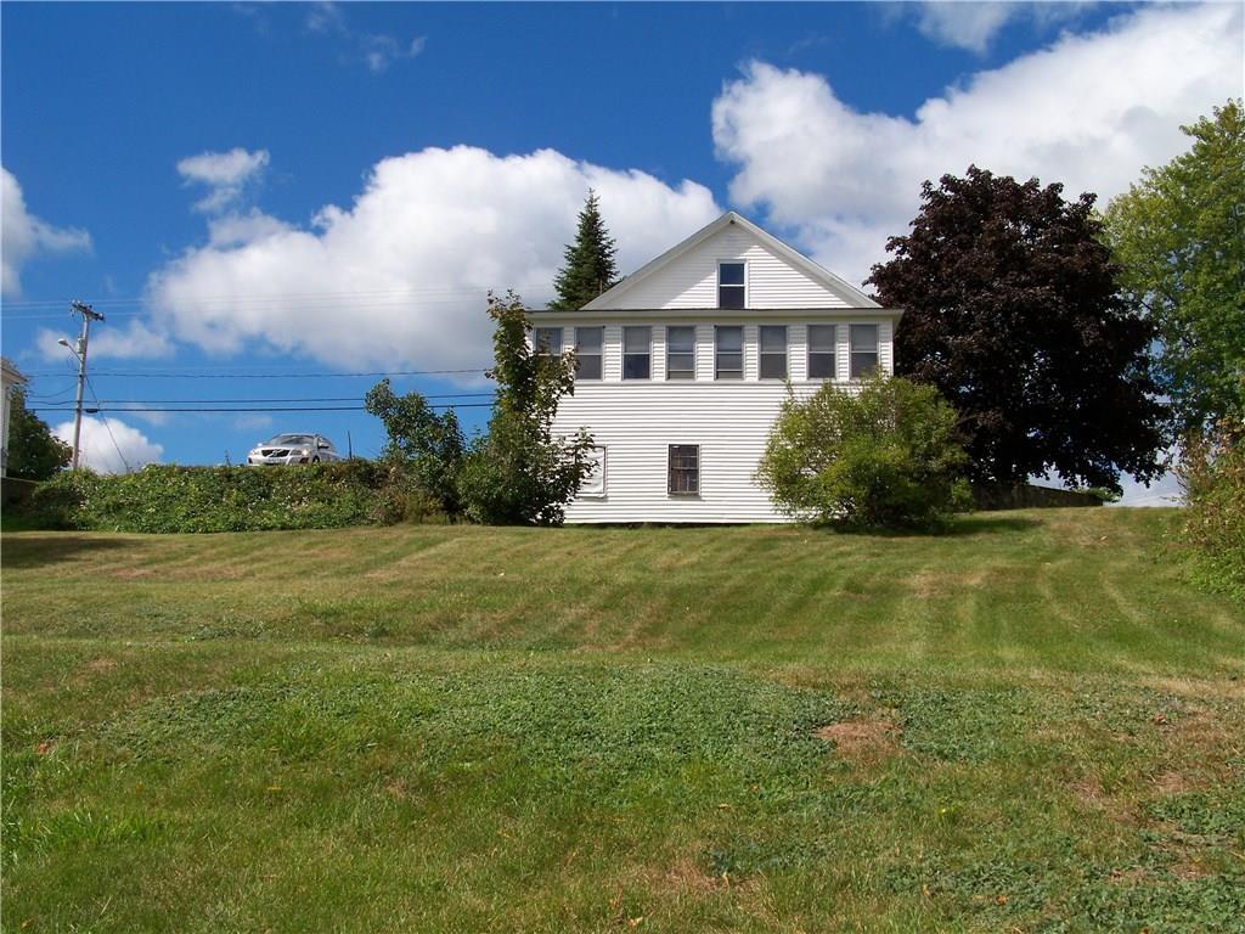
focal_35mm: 41
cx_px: 622
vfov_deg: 35.1
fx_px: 1475
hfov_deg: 45.8
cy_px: 467
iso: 64
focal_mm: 7.6
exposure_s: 1/400
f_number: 5.6
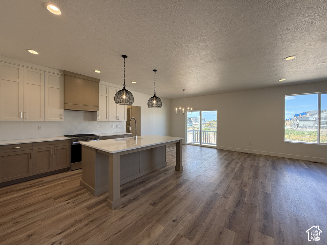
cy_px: 122
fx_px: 132
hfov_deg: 102.1
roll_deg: -0.2
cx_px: 164
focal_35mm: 14
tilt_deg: +0.1
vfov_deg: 85.7
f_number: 2.2
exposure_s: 1/129
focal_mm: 2.22
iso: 64
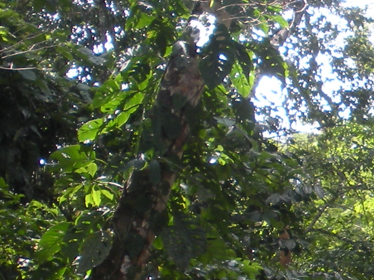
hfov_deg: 11.2
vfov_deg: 8.9
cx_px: 616
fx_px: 1805
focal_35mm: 167
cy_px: 213
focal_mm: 6.3
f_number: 3.5
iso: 64
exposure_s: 1/62.1
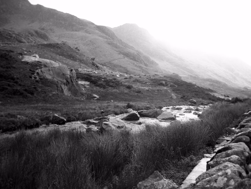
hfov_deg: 50.1
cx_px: 126
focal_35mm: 37
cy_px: 94
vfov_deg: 38.7
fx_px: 268
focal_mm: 6.2
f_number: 2.8
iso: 143
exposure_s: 1/125
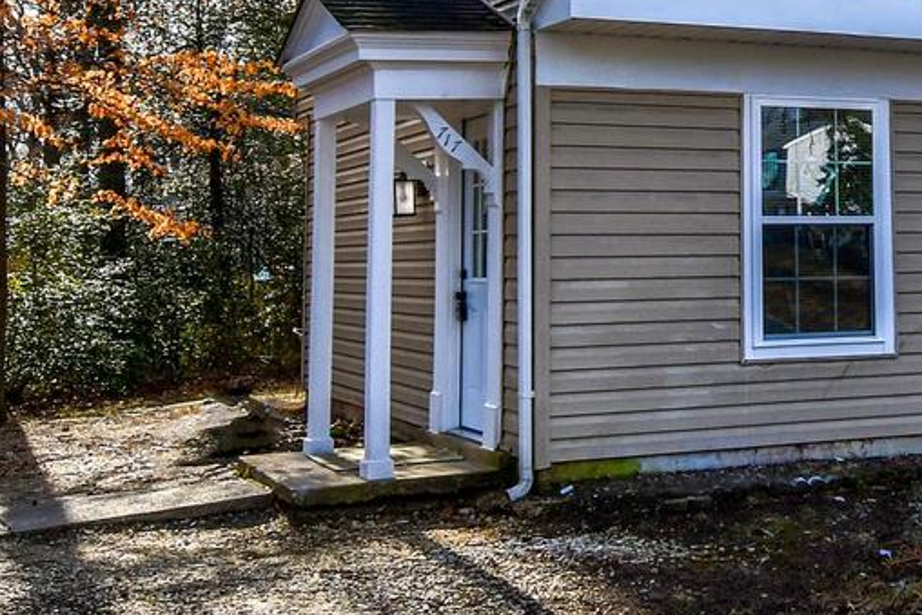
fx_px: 1306
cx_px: 813
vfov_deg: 25.9
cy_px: 103
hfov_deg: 36.7
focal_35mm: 51
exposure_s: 1/250
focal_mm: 12
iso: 125
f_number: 8
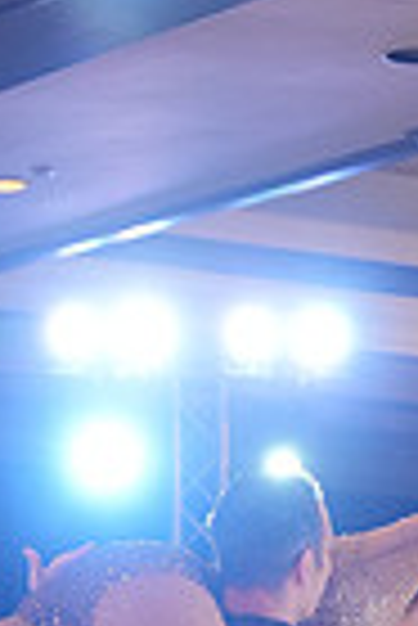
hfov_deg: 6.0
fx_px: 3978
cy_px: 973
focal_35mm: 229
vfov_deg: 8.7
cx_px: 366
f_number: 4
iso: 4000
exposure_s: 1/400
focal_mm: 55
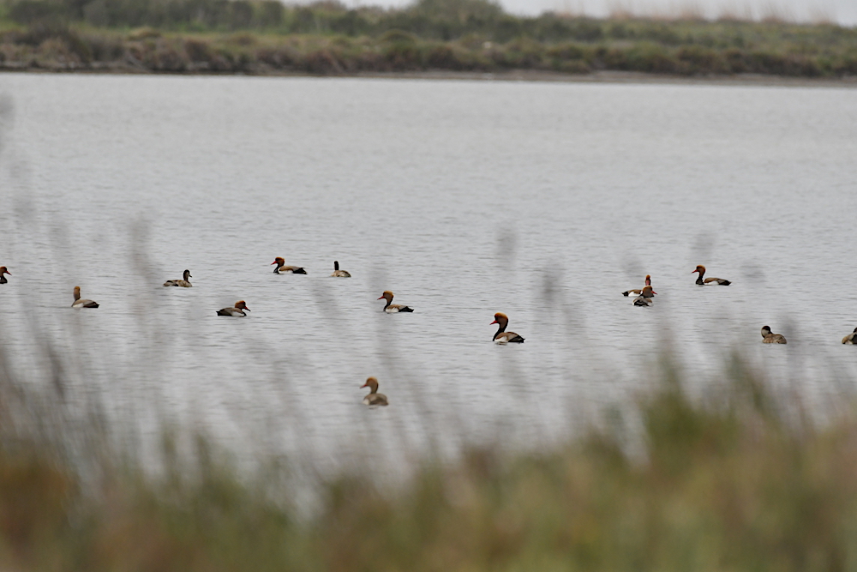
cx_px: 428
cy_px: 286
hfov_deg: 2.9
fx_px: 17141
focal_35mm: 720
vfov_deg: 1.9
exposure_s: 1/2000
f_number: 7.1
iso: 640
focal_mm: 480
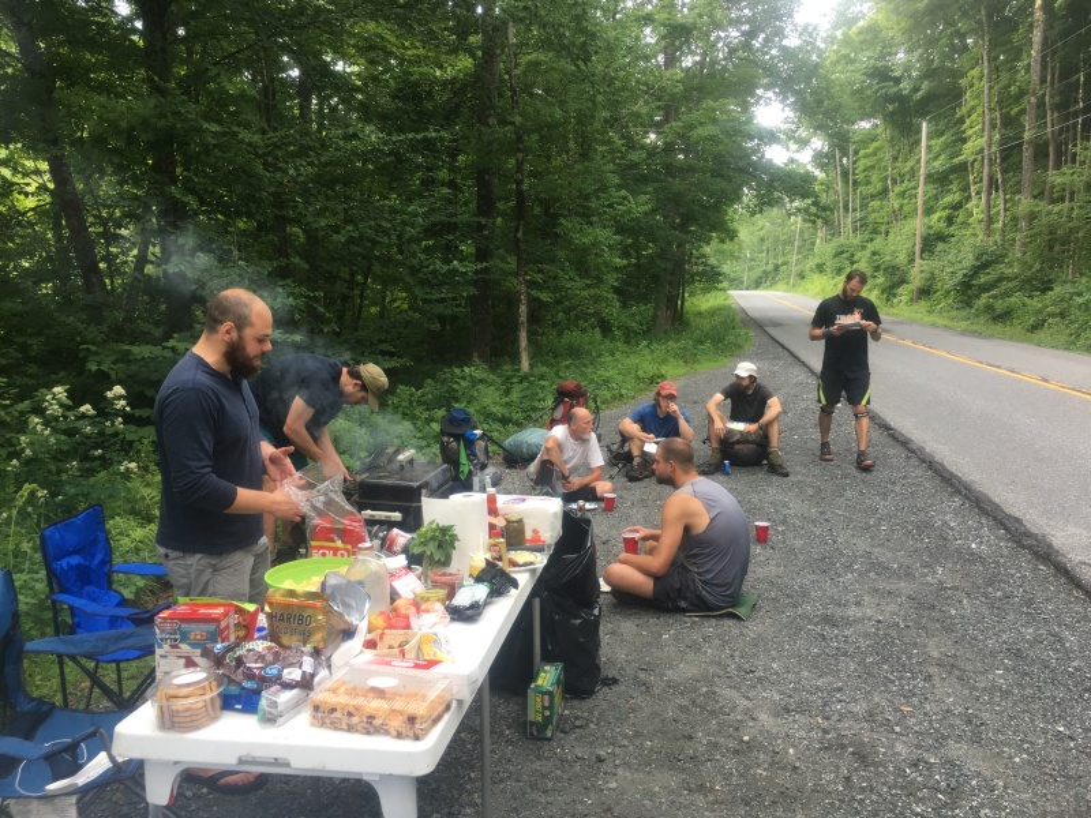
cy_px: 409
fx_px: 914
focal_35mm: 29
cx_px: 546
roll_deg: -0.6
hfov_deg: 61.7
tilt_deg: -7.4
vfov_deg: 48.2
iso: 40
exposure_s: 1/120
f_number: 2.2
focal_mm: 4.15
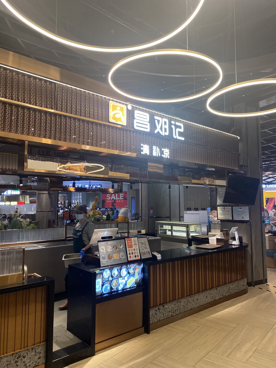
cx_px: 138
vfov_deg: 67.3
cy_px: 184
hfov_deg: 53.1
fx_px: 276
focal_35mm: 26
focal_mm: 4.25
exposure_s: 1/100
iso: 40
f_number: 1.8
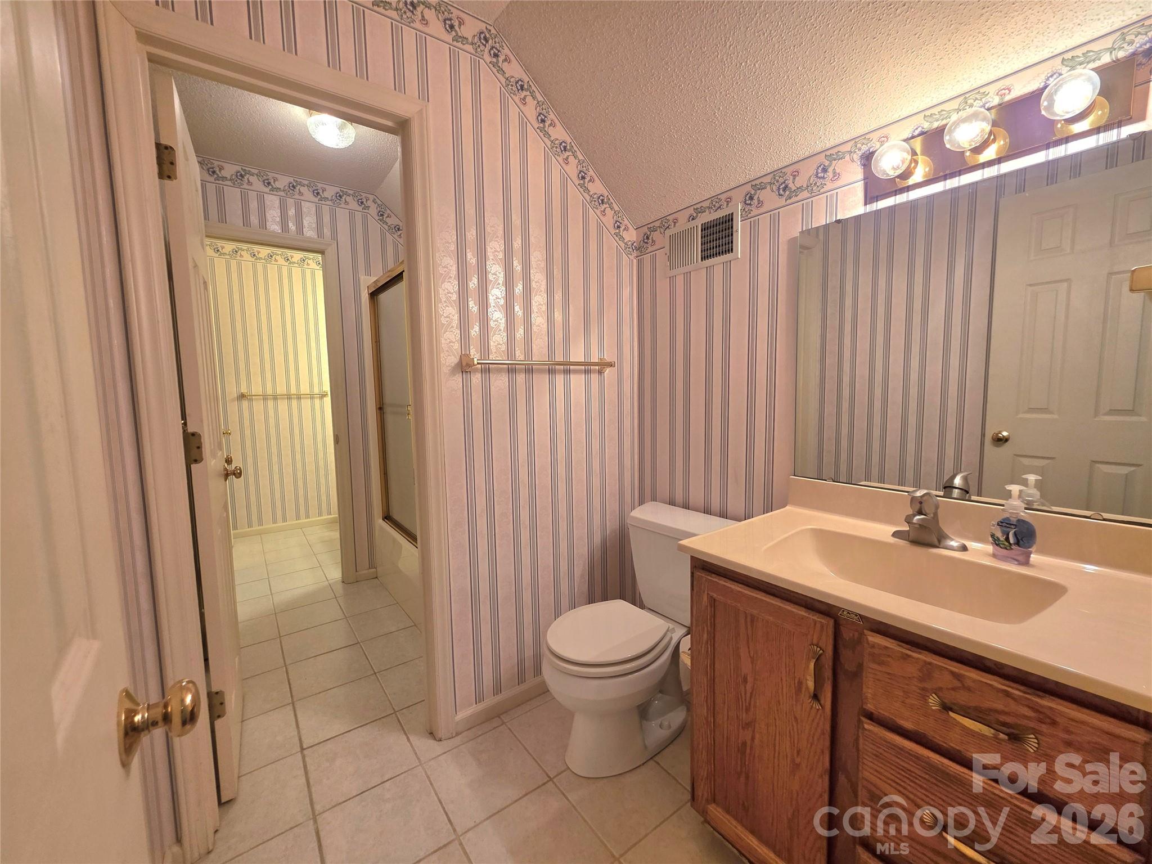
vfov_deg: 89.9
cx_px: 576
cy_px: 432
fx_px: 433
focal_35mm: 13
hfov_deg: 106.2
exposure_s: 1/120
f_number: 1.9
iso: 125
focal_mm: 2.2
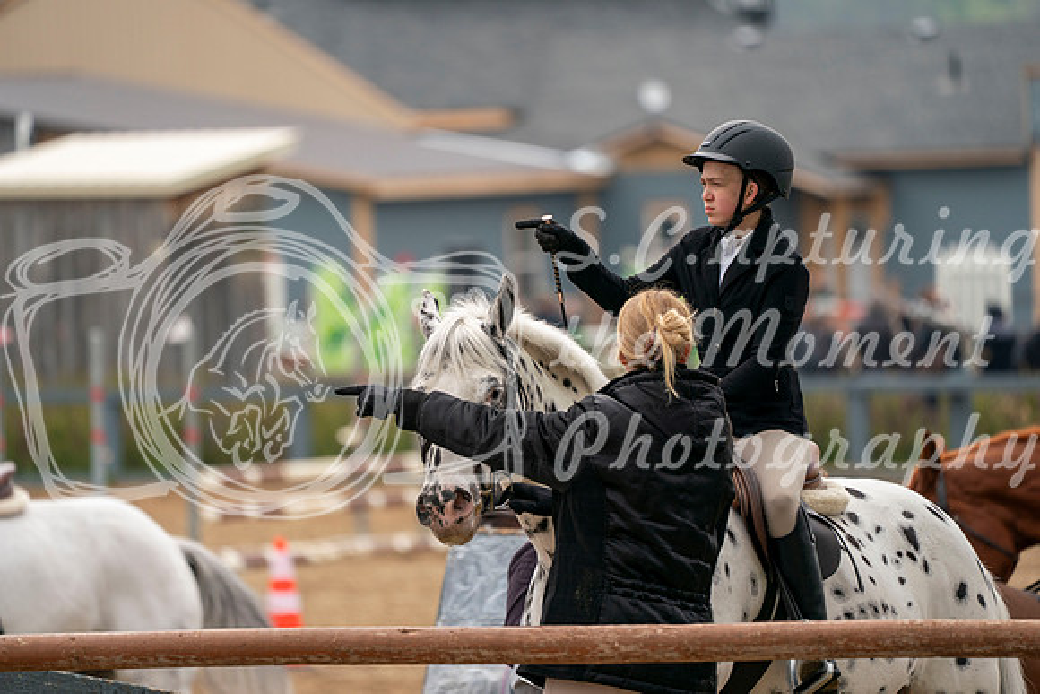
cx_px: 520
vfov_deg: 3.4
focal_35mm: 400
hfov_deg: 5.2
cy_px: 347
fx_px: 11558
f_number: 5.6
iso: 250
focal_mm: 400
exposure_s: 1/500
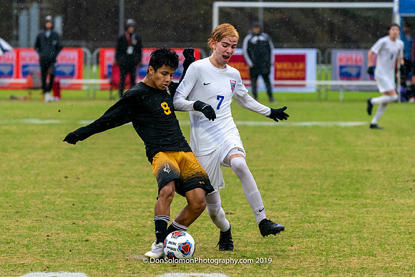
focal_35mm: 331
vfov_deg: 4.2
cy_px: 160
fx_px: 3817
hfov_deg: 6.2
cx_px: 202
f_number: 5.6
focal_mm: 247
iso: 3200
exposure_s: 1/1000
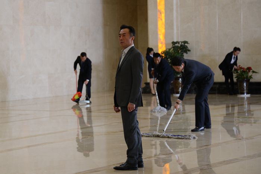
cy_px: 87
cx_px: 130
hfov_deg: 25.4
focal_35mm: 80
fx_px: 580
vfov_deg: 17.1
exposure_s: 1/250
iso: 1250
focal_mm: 80
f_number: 4.5
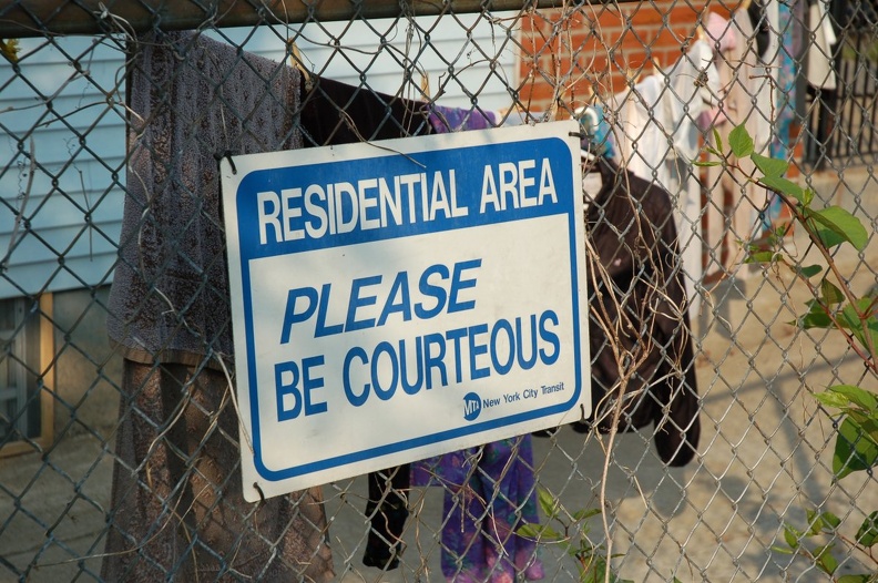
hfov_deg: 24.2
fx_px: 2046
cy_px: 292
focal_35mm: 84
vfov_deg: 16.2
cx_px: 439
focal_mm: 56
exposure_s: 1/640
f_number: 6.3
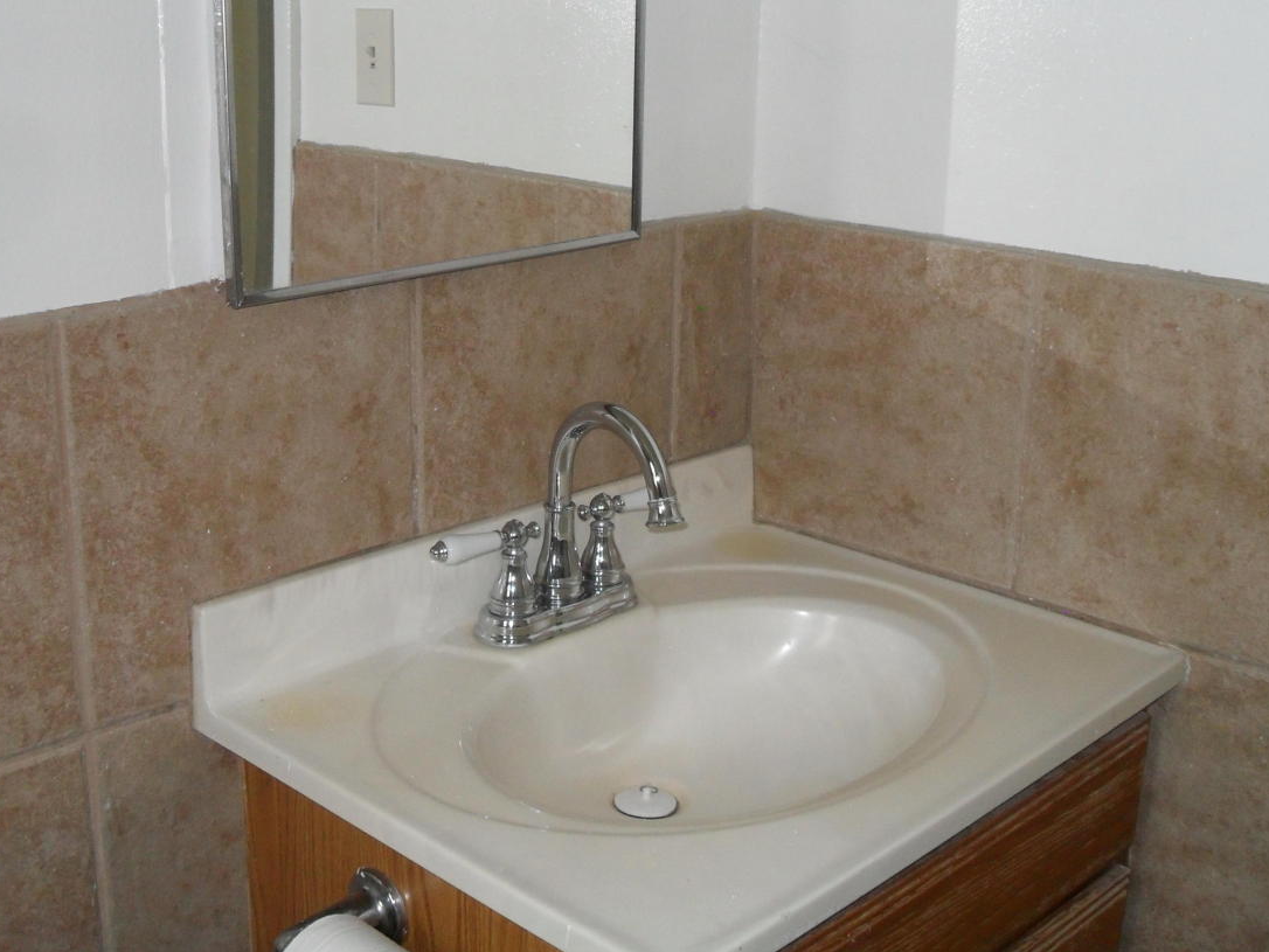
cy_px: 374
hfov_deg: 42.9
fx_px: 1613
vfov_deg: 32.8
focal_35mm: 44
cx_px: 615
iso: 200
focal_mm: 6.2
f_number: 2.8
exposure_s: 1/45
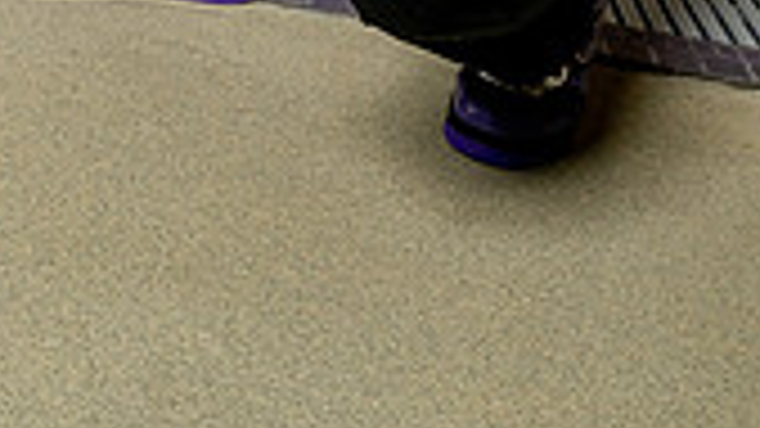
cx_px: 211
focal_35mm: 92
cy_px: -536
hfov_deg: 23.0
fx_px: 1854
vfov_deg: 11.3
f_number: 8
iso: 400
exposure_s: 1/250
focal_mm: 33
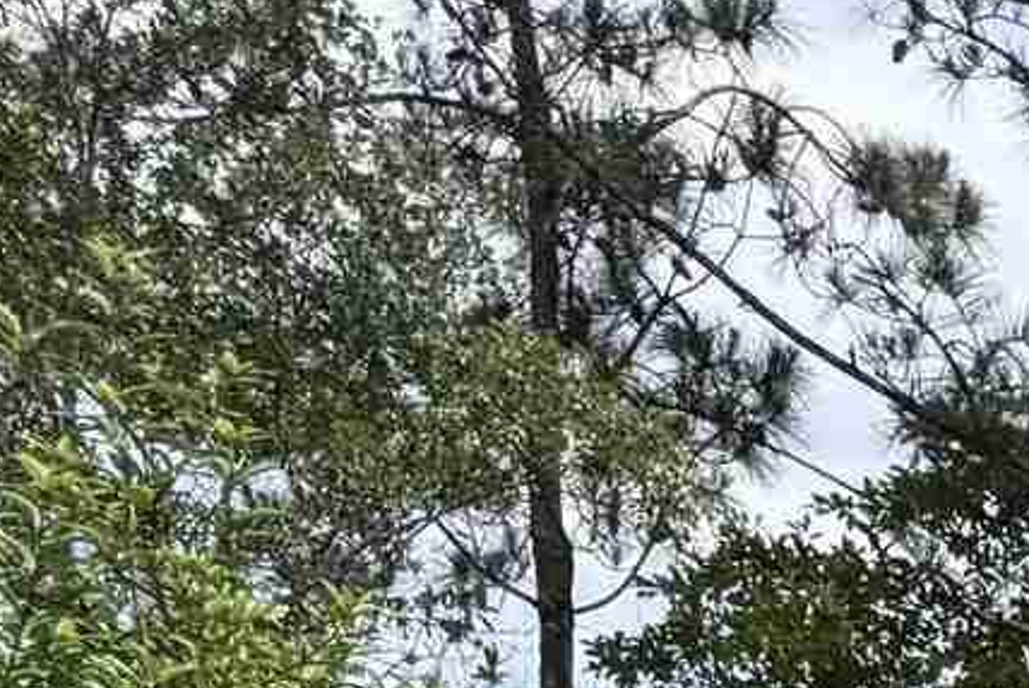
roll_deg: -3.9
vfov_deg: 6.4
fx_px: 5120
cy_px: 2682
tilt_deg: -5.8
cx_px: 3214
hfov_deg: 9.0
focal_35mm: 179
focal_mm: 6.76
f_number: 1.78
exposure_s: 1/4405
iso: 80
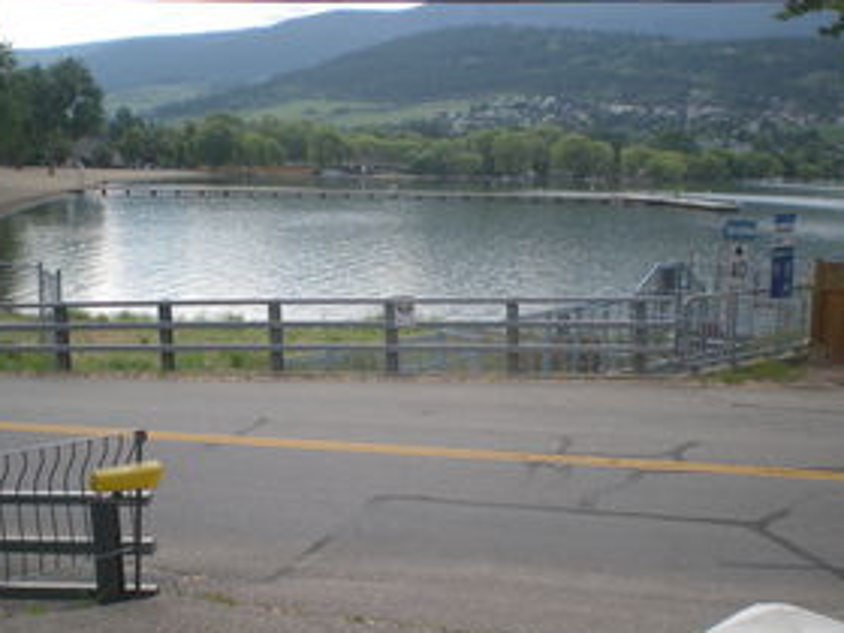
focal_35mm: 50
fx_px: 1219
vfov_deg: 29.0
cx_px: 374
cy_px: 389
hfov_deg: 38.1
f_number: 4.6
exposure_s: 1/197
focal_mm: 6.3
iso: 64
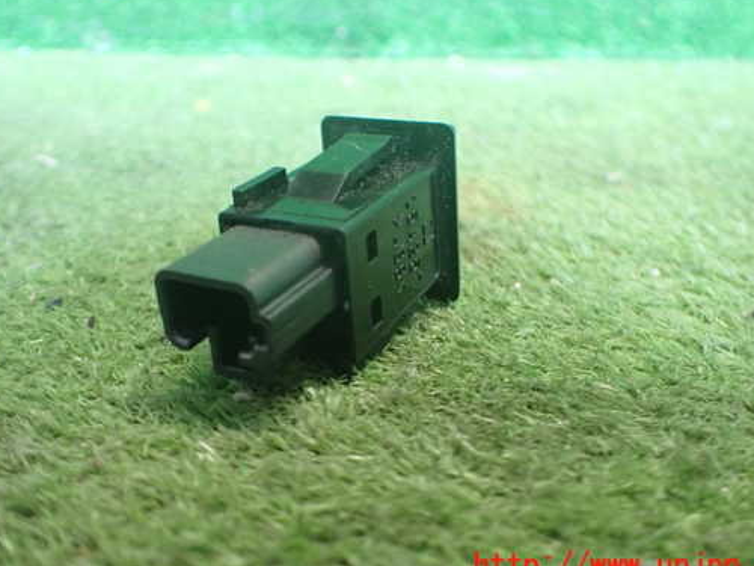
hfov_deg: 51.3
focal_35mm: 36
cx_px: 362
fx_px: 784
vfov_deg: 39.6
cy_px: 246
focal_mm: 5.4
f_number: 2.3
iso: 800
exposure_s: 1/40
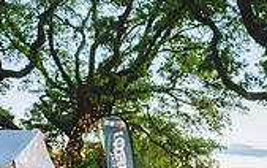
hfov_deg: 21.5
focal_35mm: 84
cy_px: 178
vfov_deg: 15.2
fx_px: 612
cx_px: 373
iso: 800
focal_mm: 24
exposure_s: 1/100
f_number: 3.5
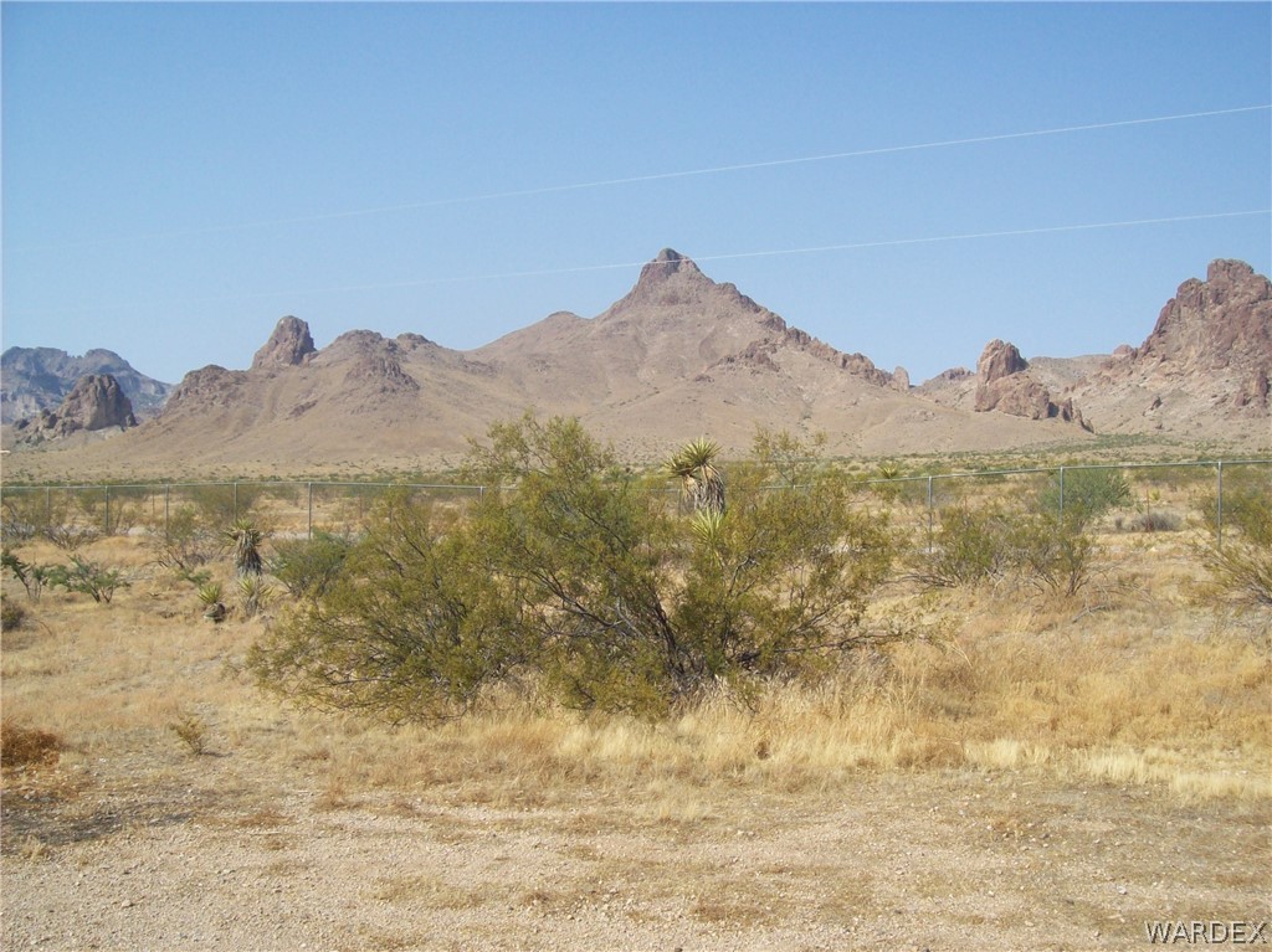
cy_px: 476
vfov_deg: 39.6
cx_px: 636
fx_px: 1322
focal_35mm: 36
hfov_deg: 51.4
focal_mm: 6
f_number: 4.8
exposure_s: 1/590
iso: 80
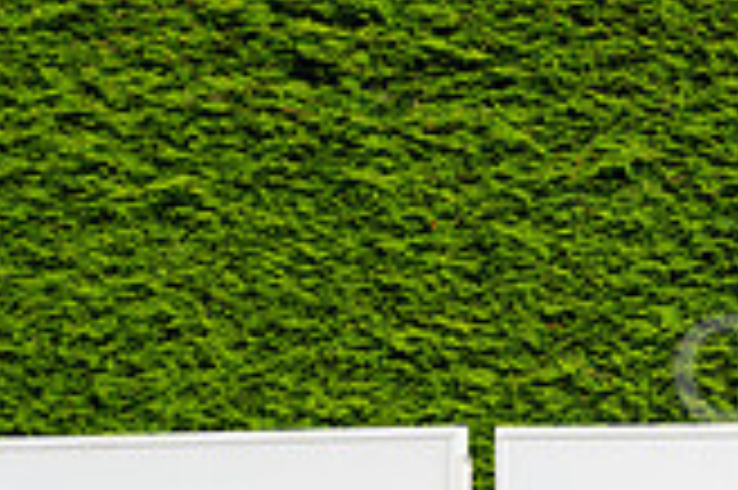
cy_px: 550
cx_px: 1407
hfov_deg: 7.2
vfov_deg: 4.9
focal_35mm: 279
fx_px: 5714
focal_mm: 71
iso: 400
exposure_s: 1/1250
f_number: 5.6
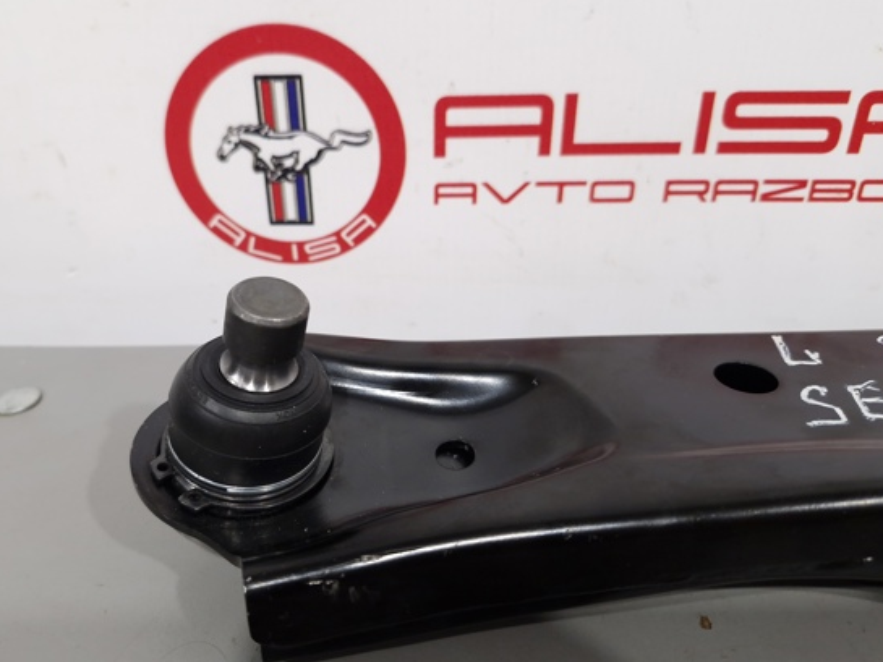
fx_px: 689
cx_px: 386
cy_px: 325
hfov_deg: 65.1
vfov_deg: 51.4
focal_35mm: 27
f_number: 1.8
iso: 250
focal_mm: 5.54
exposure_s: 1/50
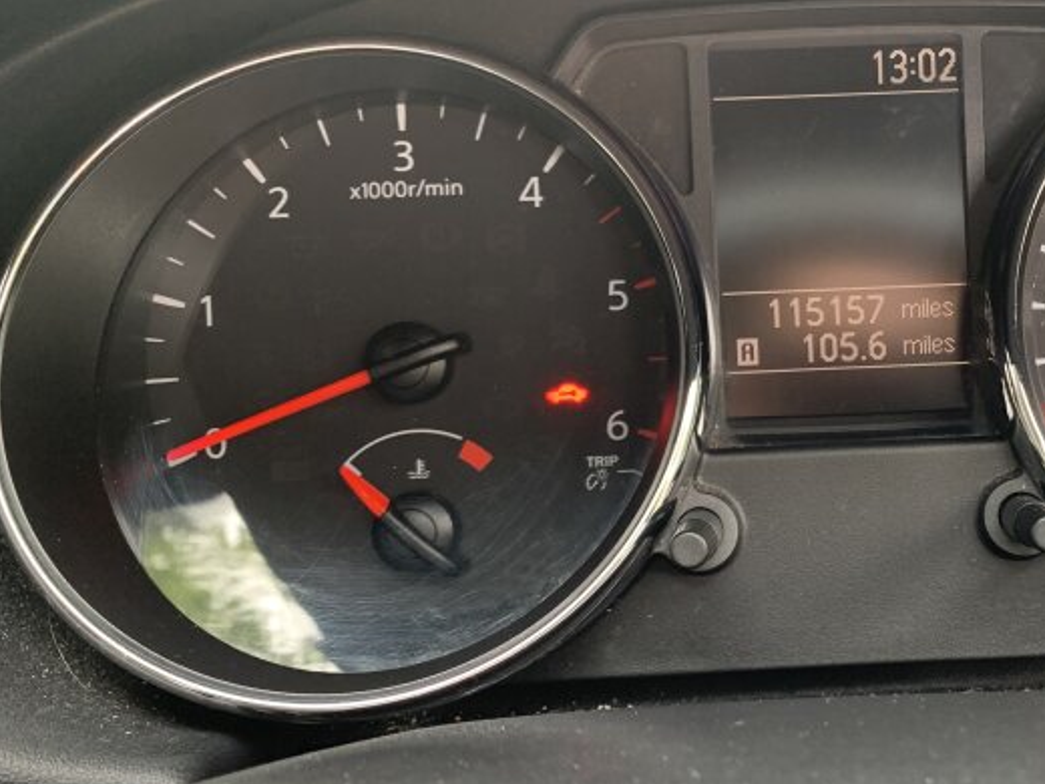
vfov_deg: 32.2
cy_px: 387
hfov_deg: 40.2
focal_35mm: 45
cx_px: 852
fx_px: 1358
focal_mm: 4.25
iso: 125
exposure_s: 1/60
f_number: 1.8
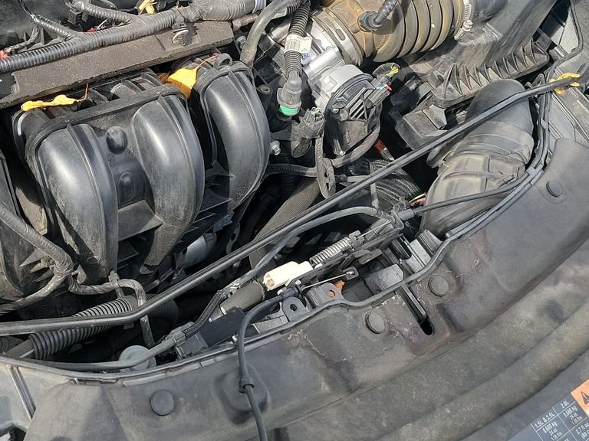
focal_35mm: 50
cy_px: 64
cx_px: 207
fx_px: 851
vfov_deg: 28.2
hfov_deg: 37.9
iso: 50
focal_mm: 6.7
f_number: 1.8
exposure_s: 1/175
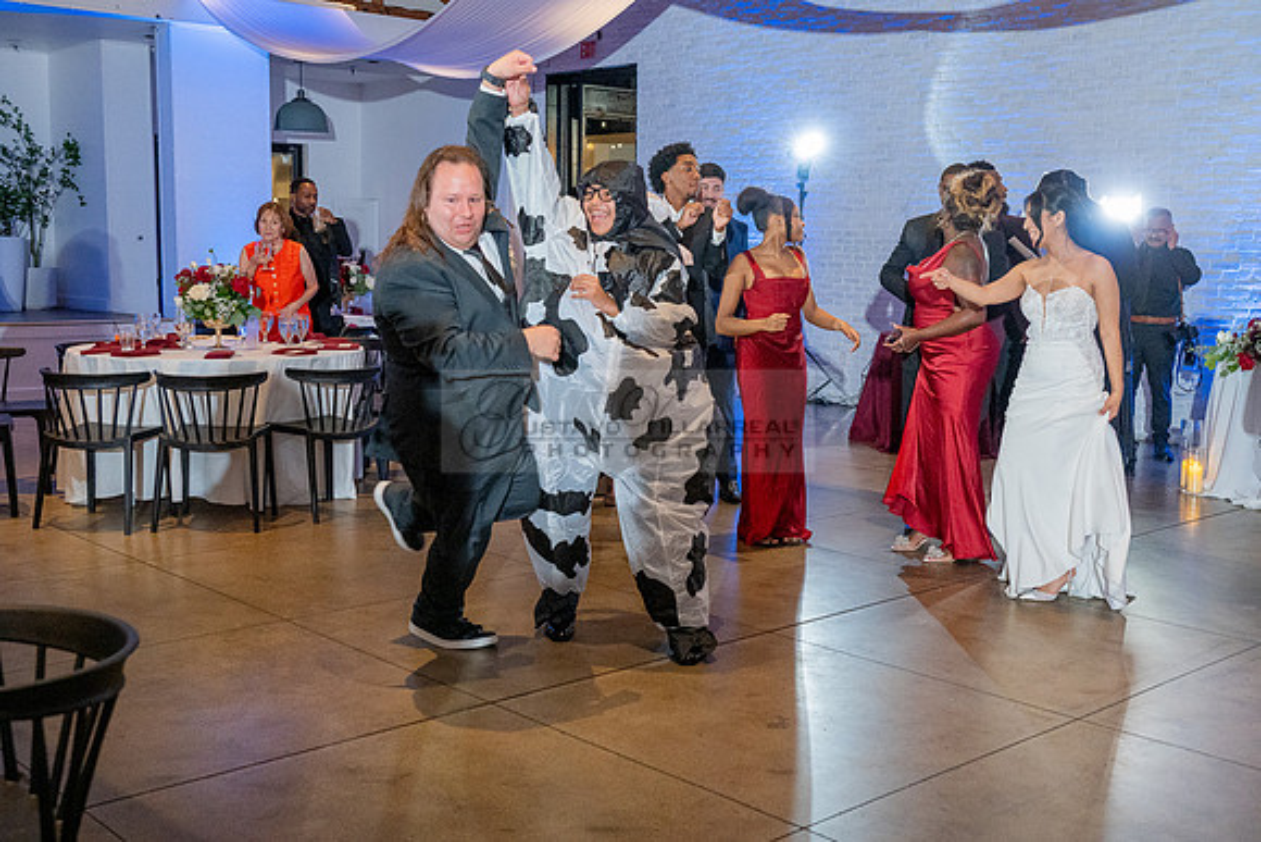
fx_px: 1407
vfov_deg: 33.3
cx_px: 630
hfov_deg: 48.3
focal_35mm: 40
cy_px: 421
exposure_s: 1/200
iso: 3200
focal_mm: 36
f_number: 4
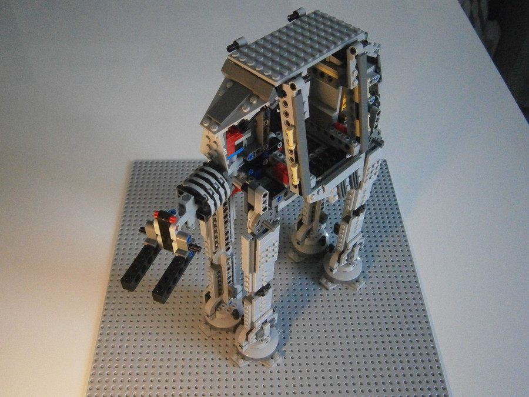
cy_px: 198
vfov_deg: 39.7
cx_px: 264
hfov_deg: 51.4
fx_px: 550
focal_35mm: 36
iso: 800
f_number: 3.1
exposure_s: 1/100
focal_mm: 6.4
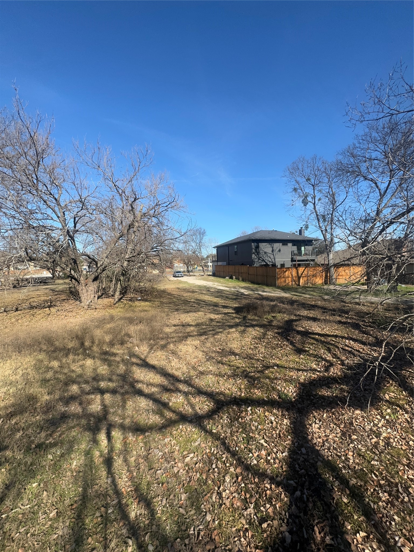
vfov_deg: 102.1
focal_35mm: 14
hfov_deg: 85.7
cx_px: 207
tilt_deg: -2.3
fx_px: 223
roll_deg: +1.6
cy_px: 276
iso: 50
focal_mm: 2.22
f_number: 2.2
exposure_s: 1/1506
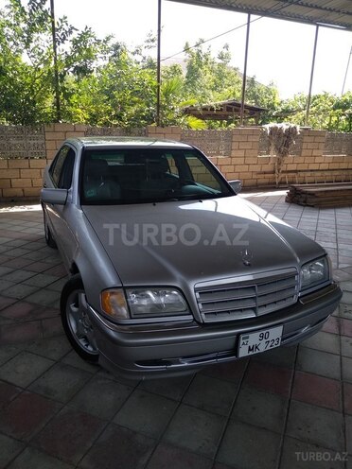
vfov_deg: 67.3
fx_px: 353
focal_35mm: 26
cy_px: 234
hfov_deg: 53.1
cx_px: 176
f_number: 2.2
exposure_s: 1/160
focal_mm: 3.83
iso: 125
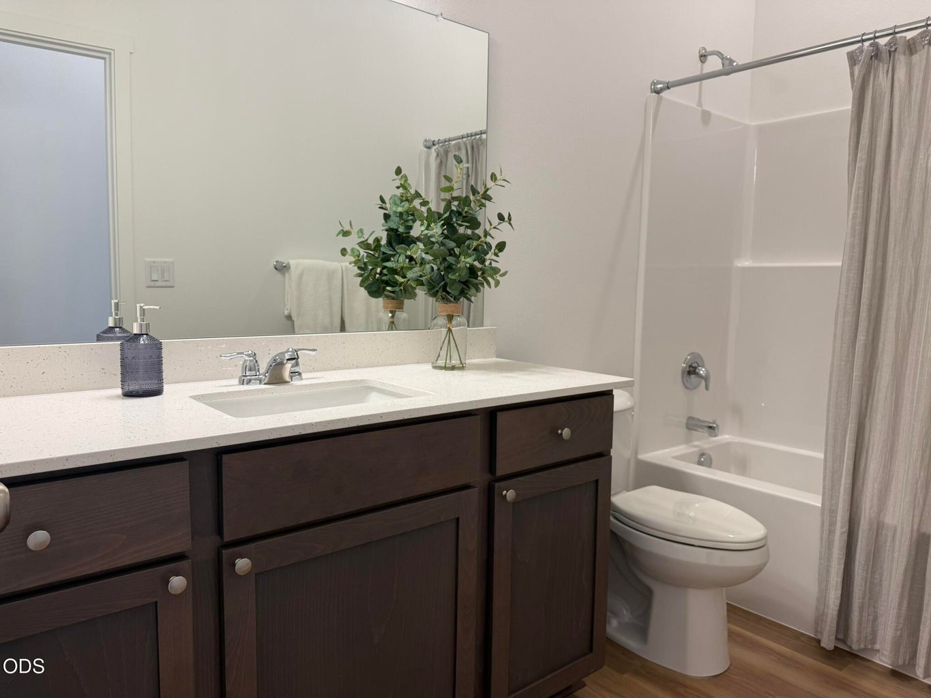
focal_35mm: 24
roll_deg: -0.7
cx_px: 466
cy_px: 349
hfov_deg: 71.6
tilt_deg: -5.3
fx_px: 646
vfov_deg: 56.8
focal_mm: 6.76
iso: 100
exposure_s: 1/120
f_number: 1.78
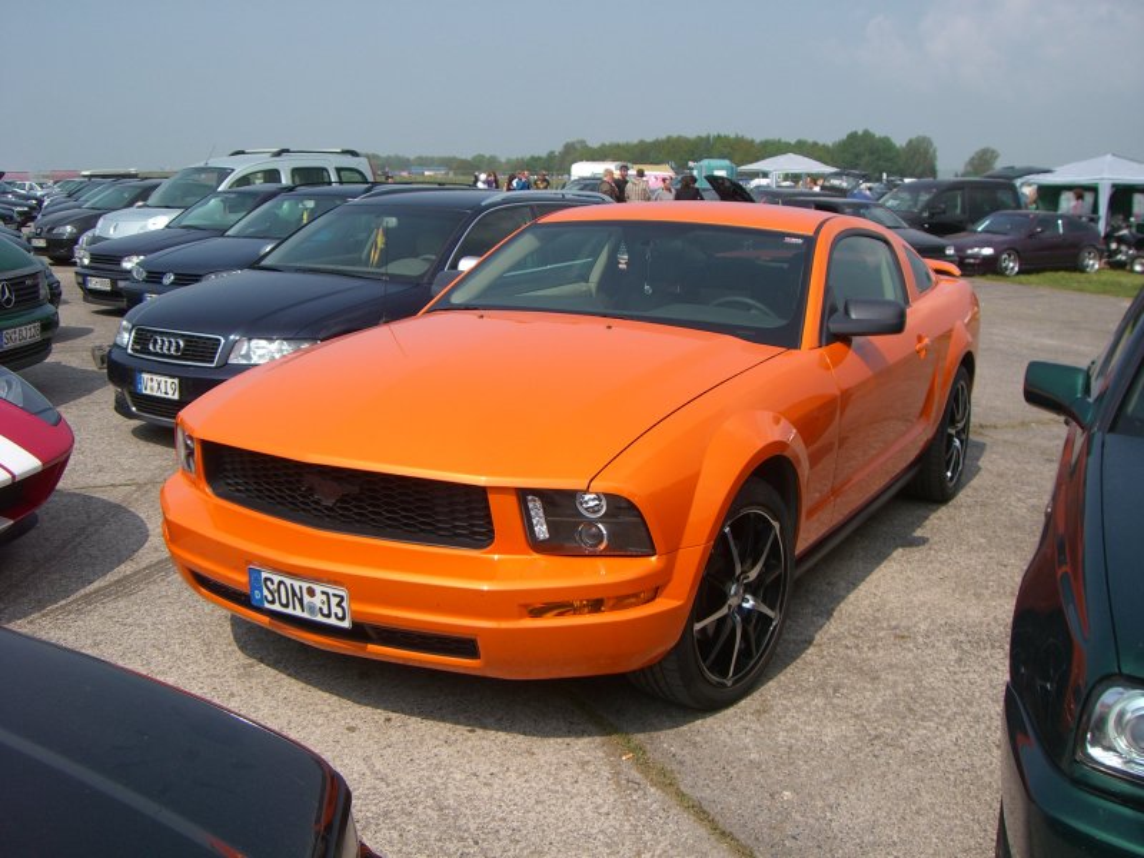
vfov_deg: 37.7
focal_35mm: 38
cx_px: 572
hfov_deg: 49.0
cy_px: 429
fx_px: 1256
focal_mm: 6.2
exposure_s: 1/800
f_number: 4.3
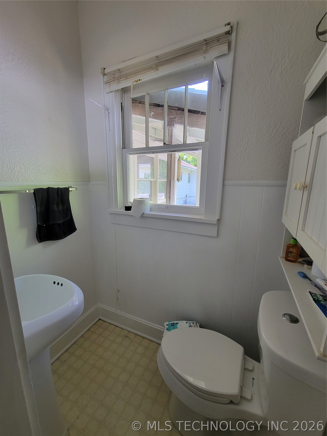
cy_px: 218
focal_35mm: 13
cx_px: 164
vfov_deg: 106.2
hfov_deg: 89.9
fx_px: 164
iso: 200
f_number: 2.2
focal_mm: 2.2
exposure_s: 1/65.1
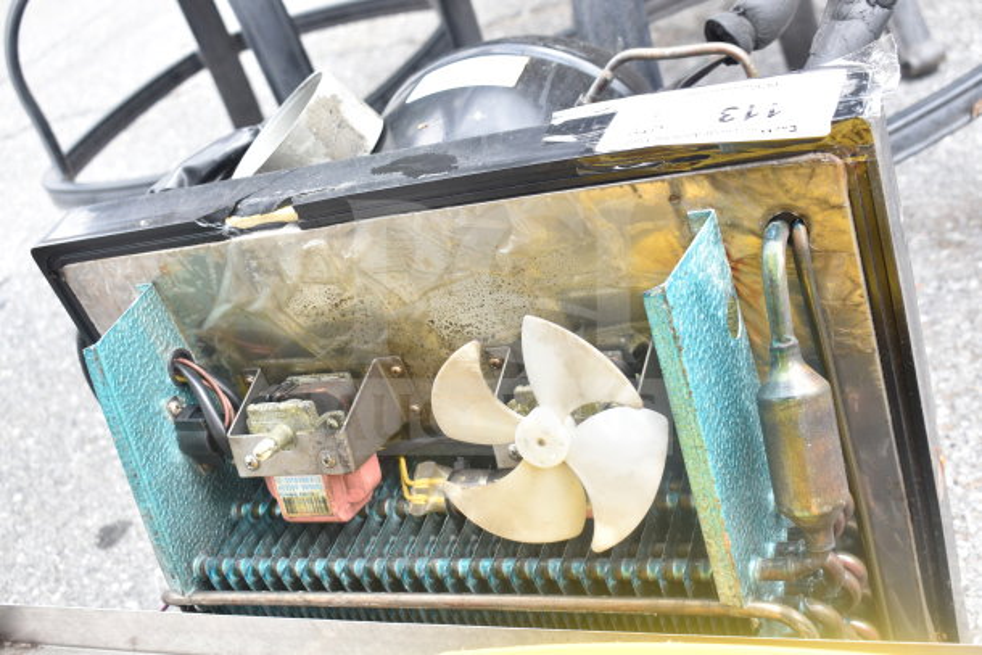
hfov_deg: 46.4
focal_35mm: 42
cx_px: 491
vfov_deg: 31.9
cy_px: 328
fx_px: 1146
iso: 200
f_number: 5
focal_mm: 28
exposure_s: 1/100
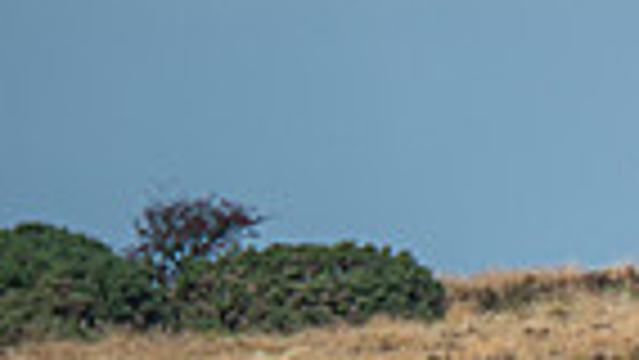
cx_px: 914
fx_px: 28900
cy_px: 660
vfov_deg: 0.7
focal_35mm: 1705
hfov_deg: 1.3
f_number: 5.6
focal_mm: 400
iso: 200
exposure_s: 1/1250
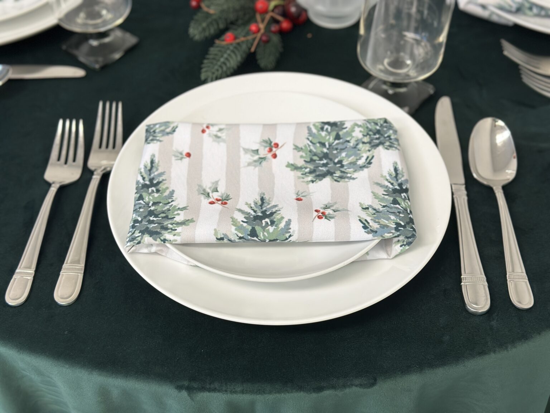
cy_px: 206
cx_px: 275
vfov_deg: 30.3
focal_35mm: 48
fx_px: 763
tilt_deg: -47.2
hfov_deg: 39.7
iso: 100
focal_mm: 6.86
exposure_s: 1/120
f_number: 1.78
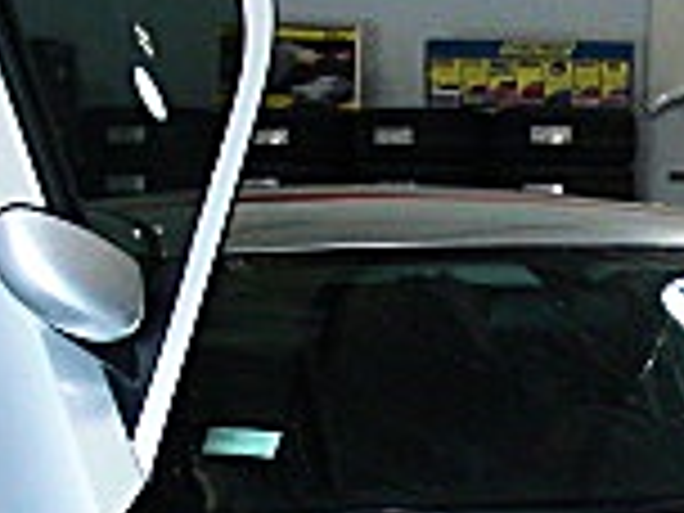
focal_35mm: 152
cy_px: 698
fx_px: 3003
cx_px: 742
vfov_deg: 9.6
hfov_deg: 12.8
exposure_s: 1/80
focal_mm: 6.3
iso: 200
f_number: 2.8
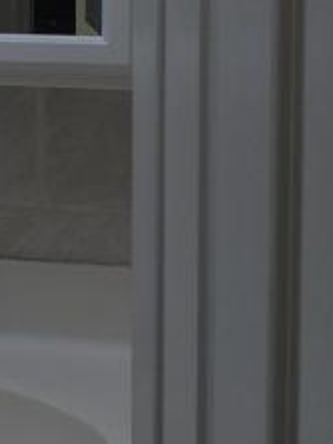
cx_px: -231
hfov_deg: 13.5
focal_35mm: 100
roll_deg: +0.5
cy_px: -70
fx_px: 1284
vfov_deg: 18.7
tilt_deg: -2.8
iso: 32
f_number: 2.2
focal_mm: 4.15
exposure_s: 1/130
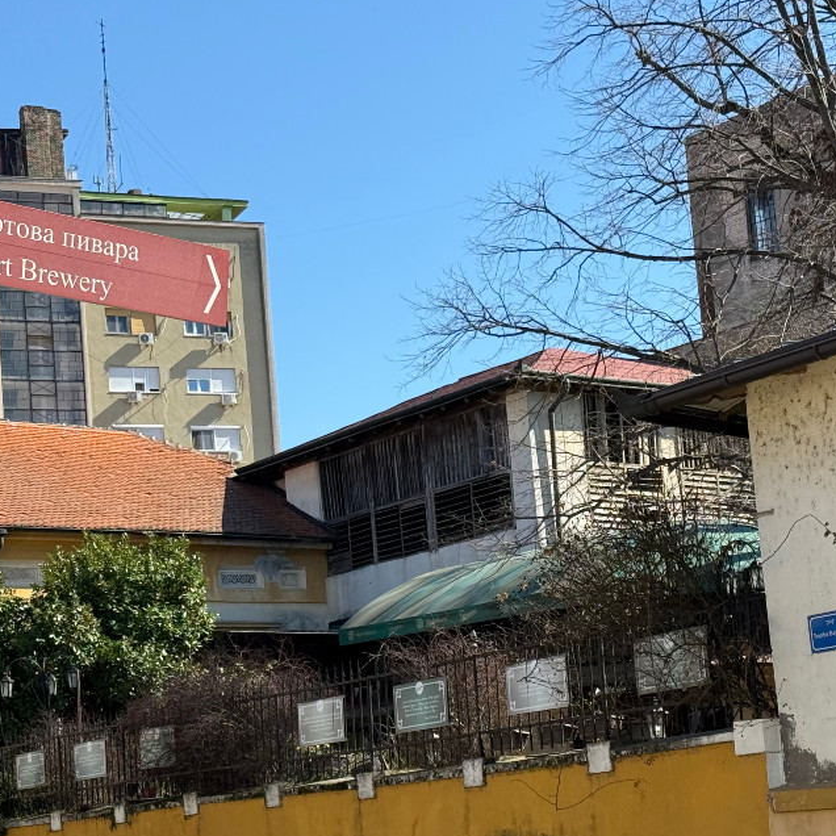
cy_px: 553
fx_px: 2186
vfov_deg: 21.6
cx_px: 359
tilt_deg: +7.3
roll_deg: +4.8
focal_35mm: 80
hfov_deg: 21.6
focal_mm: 6.76
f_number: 1.78
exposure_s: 1/3534
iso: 80
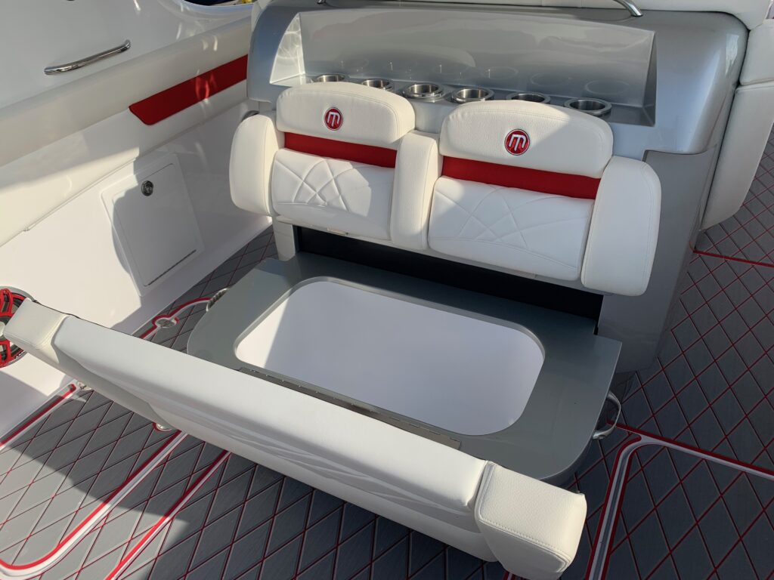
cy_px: 290
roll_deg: +0.8
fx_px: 581
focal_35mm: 26
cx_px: 387
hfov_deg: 67.3
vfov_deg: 53.1
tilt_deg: -33.6
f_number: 1.8
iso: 25
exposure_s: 1/2421
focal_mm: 4.25
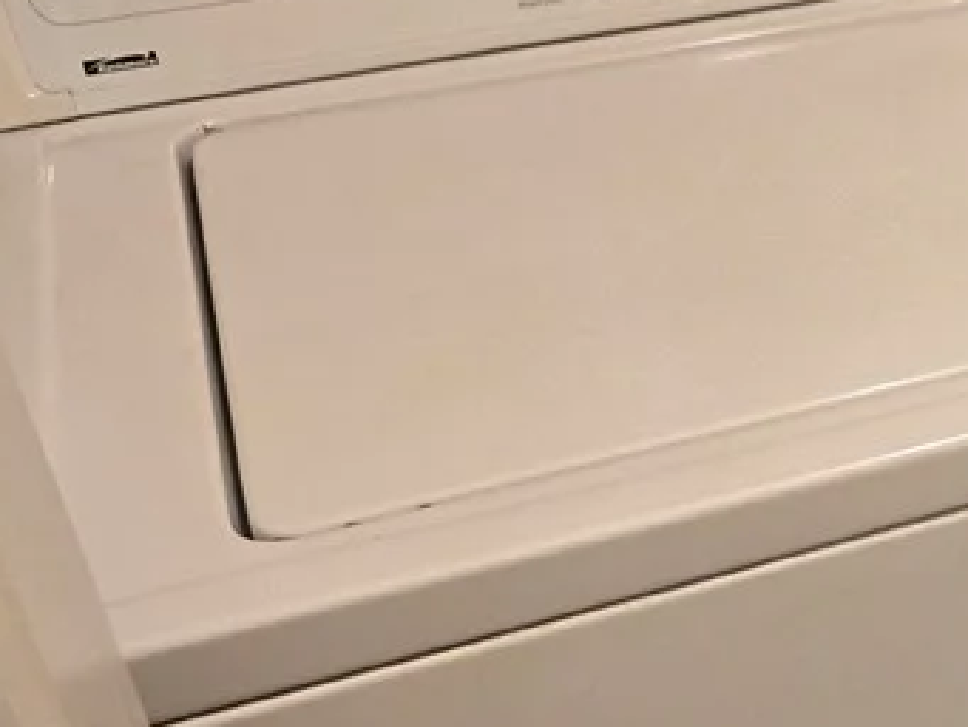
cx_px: 1283
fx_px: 1930
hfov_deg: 24.3
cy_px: 434
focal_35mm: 69
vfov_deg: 21.3
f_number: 1.8
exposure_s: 1/120
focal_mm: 5.4
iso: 400
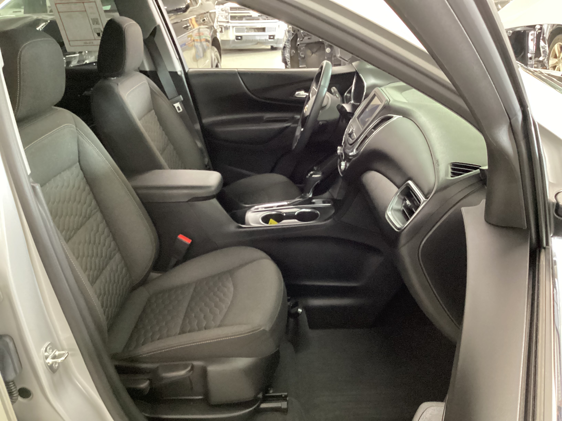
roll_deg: +3.1
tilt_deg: -24.6
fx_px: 503
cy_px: 210
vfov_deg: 45.4
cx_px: 281
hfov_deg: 58.4
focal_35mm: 31
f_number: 2.4
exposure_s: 1/30
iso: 640
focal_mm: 3.3
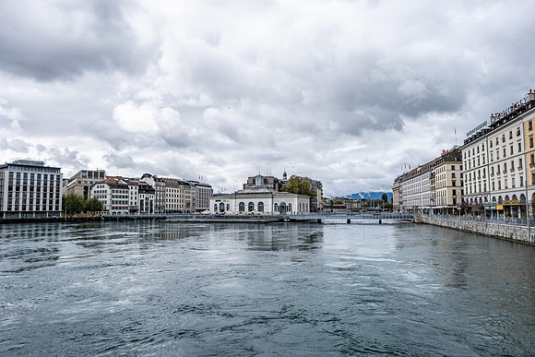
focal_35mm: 24
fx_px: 357
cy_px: 178
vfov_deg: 53.2
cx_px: 268
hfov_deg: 73.7
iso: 320
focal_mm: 16
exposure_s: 1/1800
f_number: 5.6
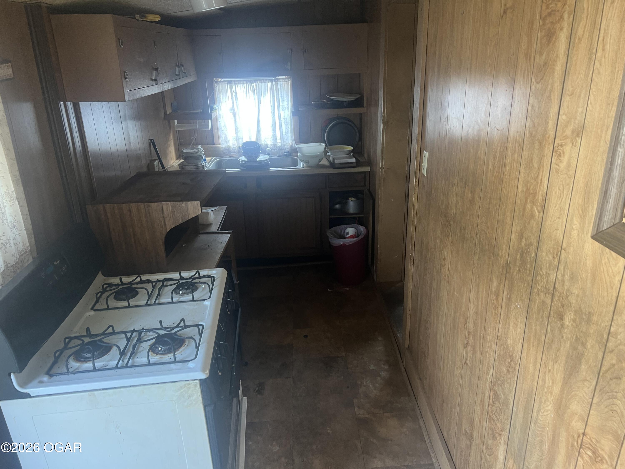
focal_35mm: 26
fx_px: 469
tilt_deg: -20.3
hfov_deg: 67.3
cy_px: 234
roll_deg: +2.1
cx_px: 312
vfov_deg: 53.1
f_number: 1.5
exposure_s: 1/64
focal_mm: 5.7
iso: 125
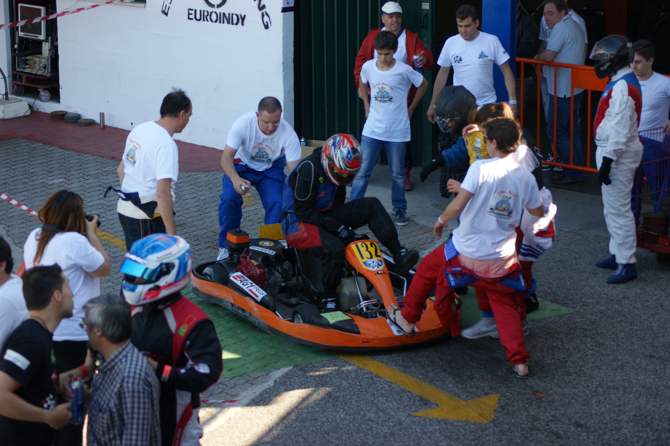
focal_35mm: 105
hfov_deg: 19.5
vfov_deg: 13.0
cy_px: 223
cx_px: 335
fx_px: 1953
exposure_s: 1/125
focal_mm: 70
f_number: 4.5
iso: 100
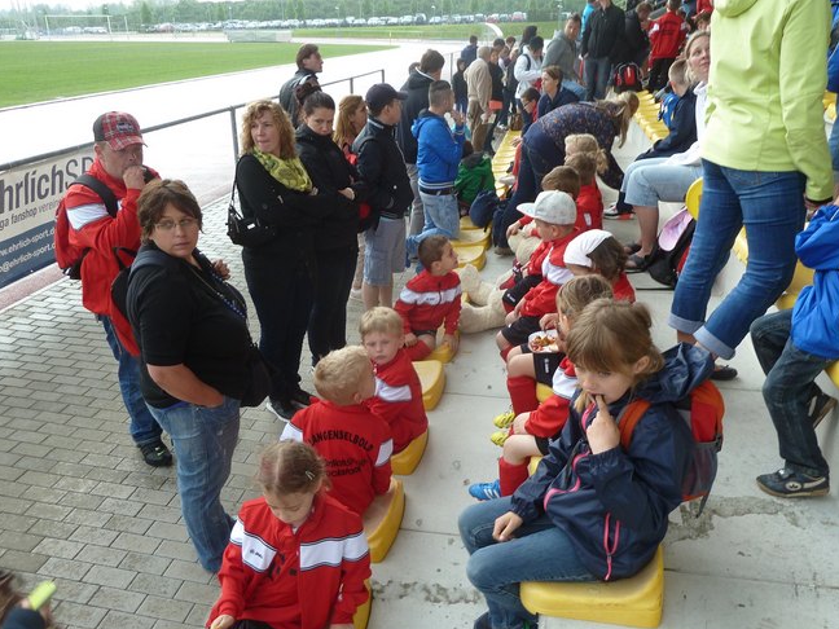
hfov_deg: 65.3
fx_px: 654
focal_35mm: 27
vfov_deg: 51.3
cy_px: 338
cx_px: 427
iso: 80
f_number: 3.3
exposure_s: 1/40
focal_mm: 4.1
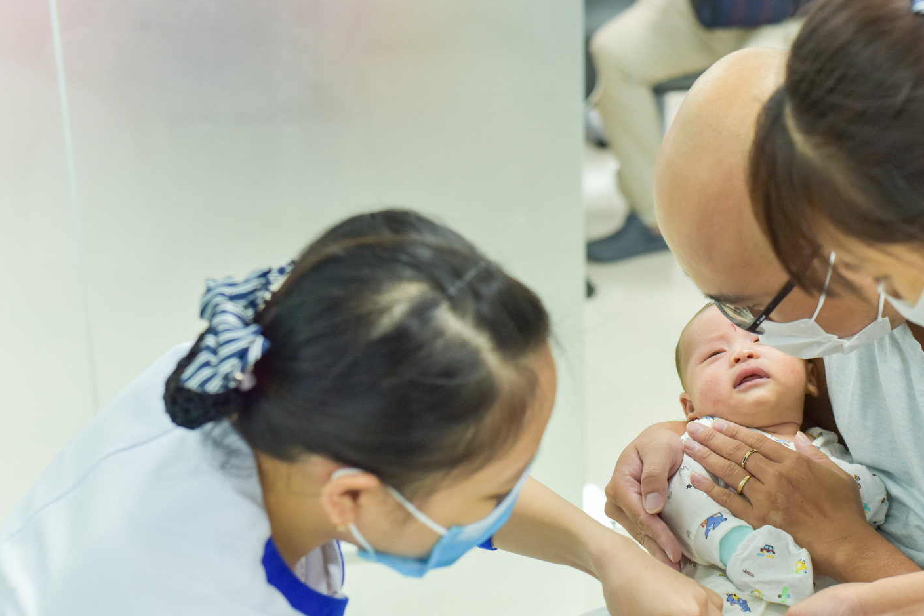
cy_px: 403
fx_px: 1822
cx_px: 623
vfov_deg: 19.1
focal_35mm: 71
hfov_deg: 28.3
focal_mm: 50
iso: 640
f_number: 3.5
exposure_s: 1/200
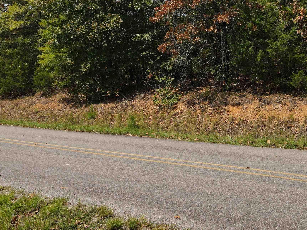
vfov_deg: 32.2
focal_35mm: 43
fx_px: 381
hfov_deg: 43.8
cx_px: 137
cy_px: 29
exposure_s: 1/640
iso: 100
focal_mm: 4.5
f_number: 2.8
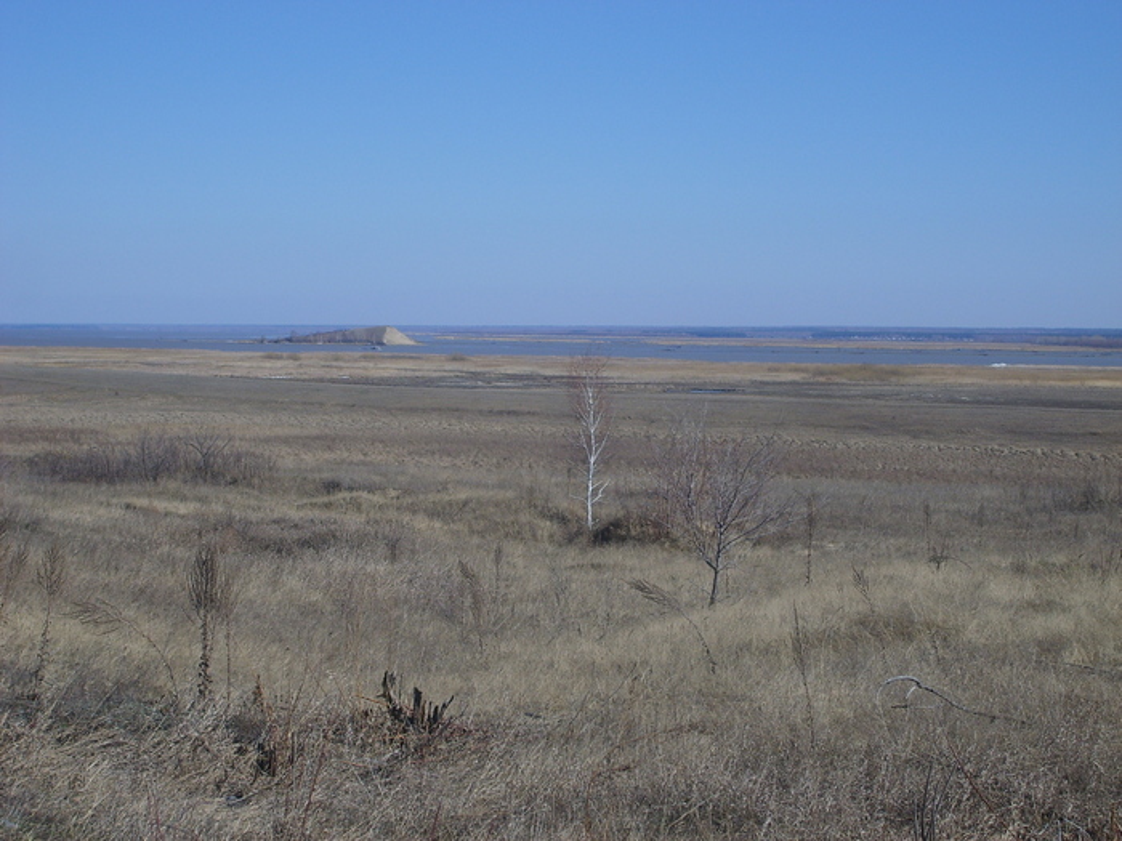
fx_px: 2334
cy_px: 420
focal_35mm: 72
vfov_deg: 20.4
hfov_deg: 27.0
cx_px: 561
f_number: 3.9
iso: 50
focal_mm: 12
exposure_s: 1/1000
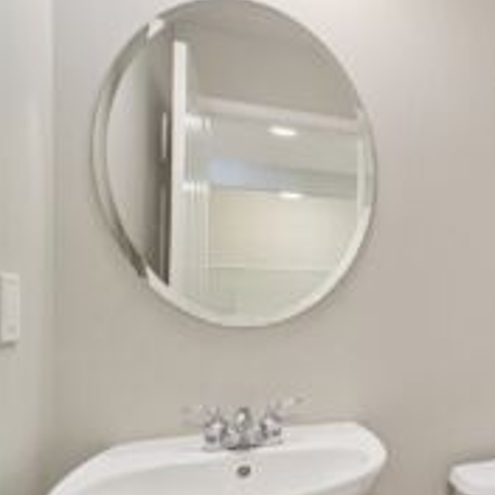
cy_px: 308
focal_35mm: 31
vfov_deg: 52.0
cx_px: 560
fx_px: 502
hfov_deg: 40.8
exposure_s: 1/10
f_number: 8
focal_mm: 16
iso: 1600
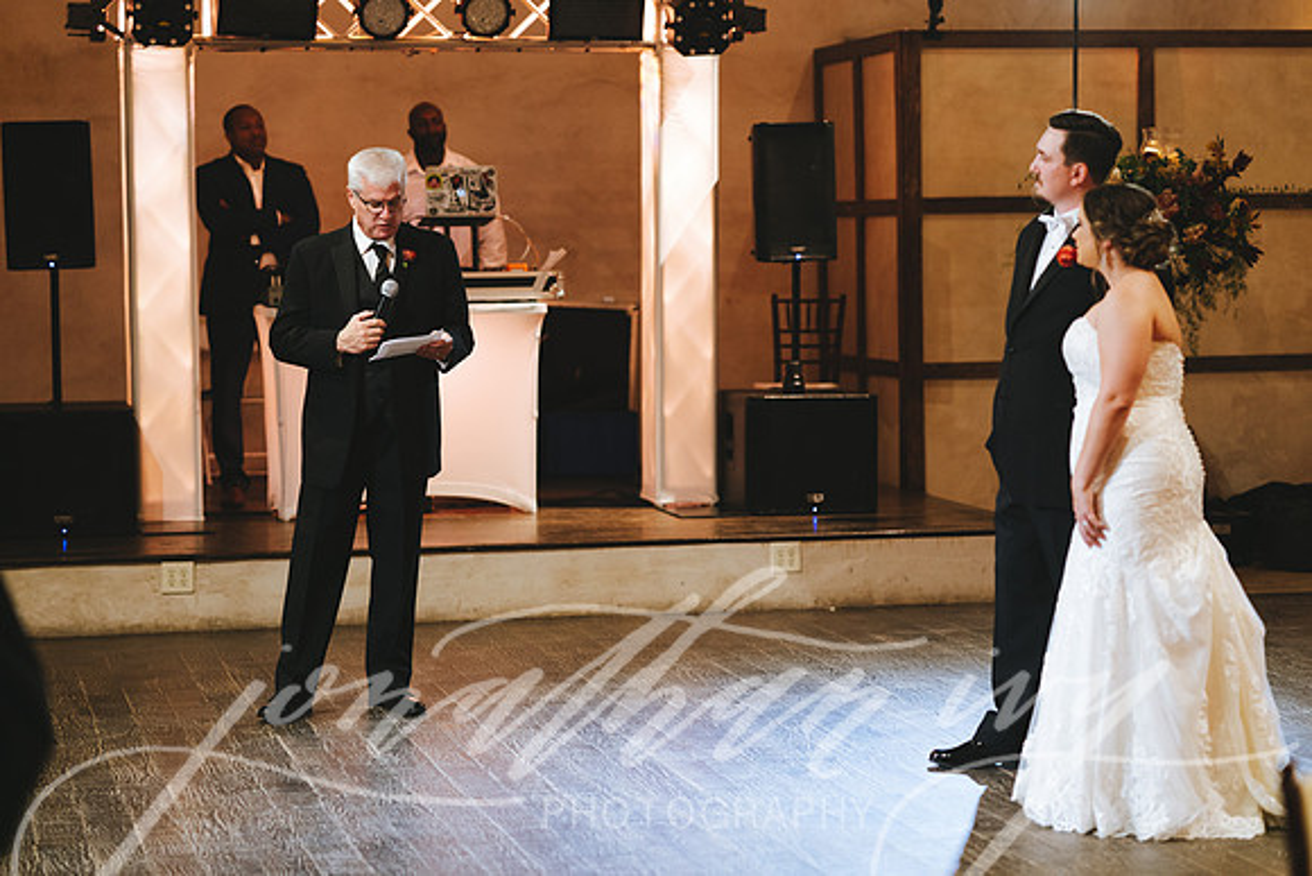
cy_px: 438
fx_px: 3098
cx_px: 656
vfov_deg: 16.1
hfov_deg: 23.9
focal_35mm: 85
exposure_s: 1/125
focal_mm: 85
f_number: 2
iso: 2500
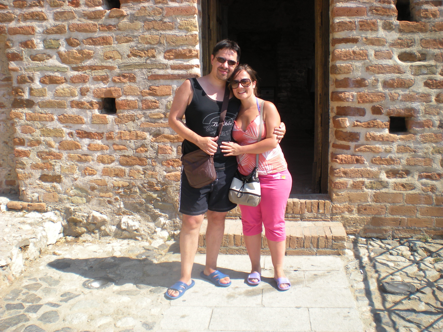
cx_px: 222
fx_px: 486
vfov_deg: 37.7
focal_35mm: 38
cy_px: 166
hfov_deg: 49.0
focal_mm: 6.3
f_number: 4.6
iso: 64
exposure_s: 1/264
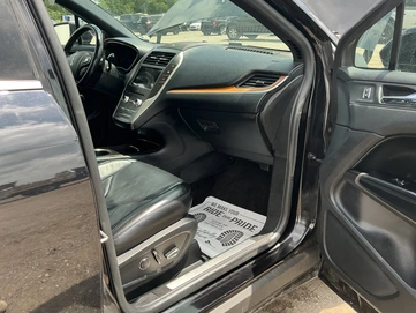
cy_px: 144
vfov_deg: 45.4
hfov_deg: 58.3
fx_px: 373
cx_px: 197
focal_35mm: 31
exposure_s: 1/222
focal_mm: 3
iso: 20
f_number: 1.8
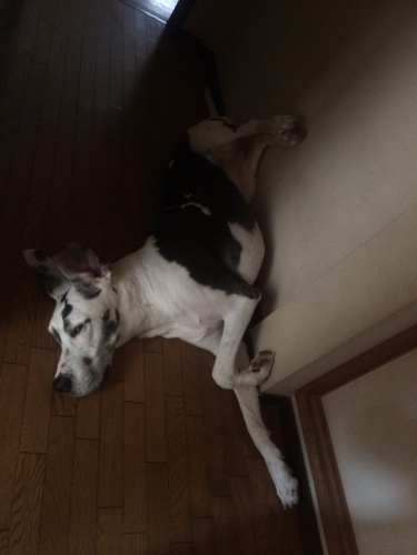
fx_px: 482
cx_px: 208
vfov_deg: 60.0
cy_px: 278
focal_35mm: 30
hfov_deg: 46.8
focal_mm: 4.12
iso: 320
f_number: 2.2
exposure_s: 1/15
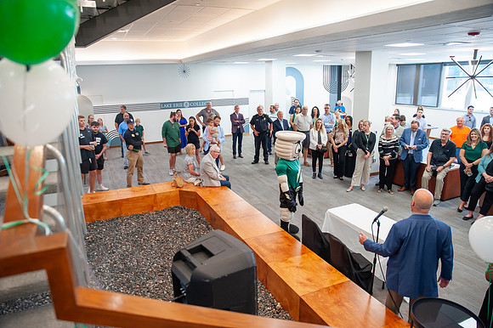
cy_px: 164
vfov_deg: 53.1
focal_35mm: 24
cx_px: 246
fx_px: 328
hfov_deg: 73.8
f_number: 3.2
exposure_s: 1/160
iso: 1250
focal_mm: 24
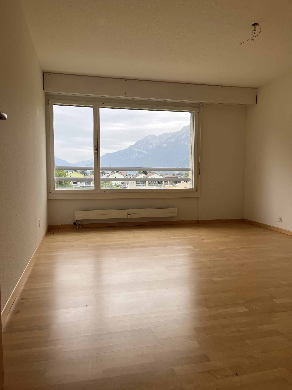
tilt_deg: -3.6
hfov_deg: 53.1
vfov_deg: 67.3
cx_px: 146
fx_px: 292
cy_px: 195
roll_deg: +0.7
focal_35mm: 26
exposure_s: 1/571
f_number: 1.6
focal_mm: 5.1
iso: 50
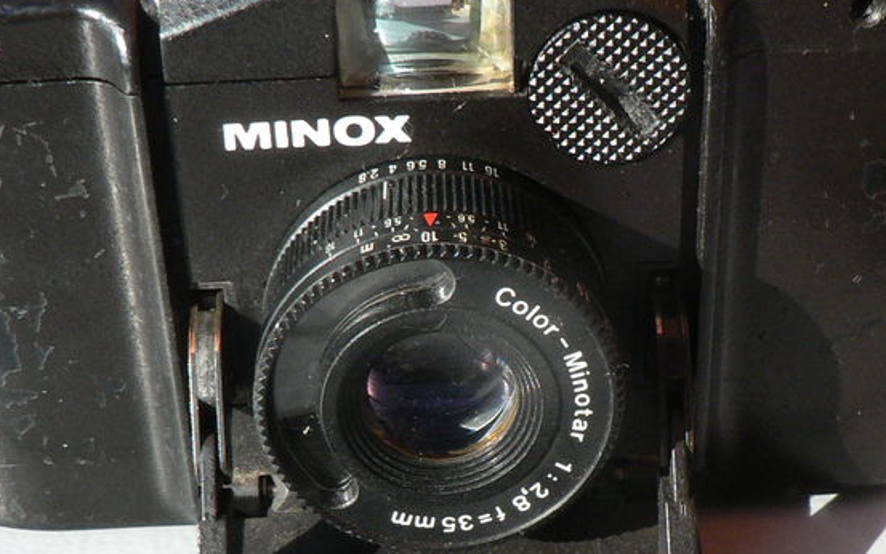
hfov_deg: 29.7
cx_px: 497
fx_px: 1667
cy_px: 413
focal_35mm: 69
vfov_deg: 18.8
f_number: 5
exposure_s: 1/400
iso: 200
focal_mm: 6
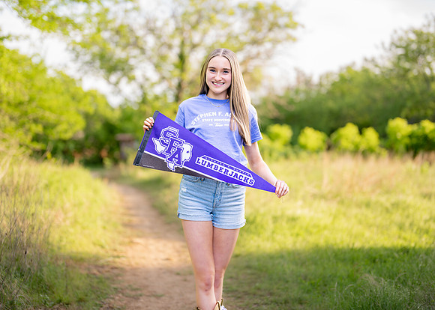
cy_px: 135
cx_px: 207
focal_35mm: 61
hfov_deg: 32.3
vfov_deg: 23.3
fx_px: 751
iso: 200
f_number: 1.2
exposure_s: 1/1250
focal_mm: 50
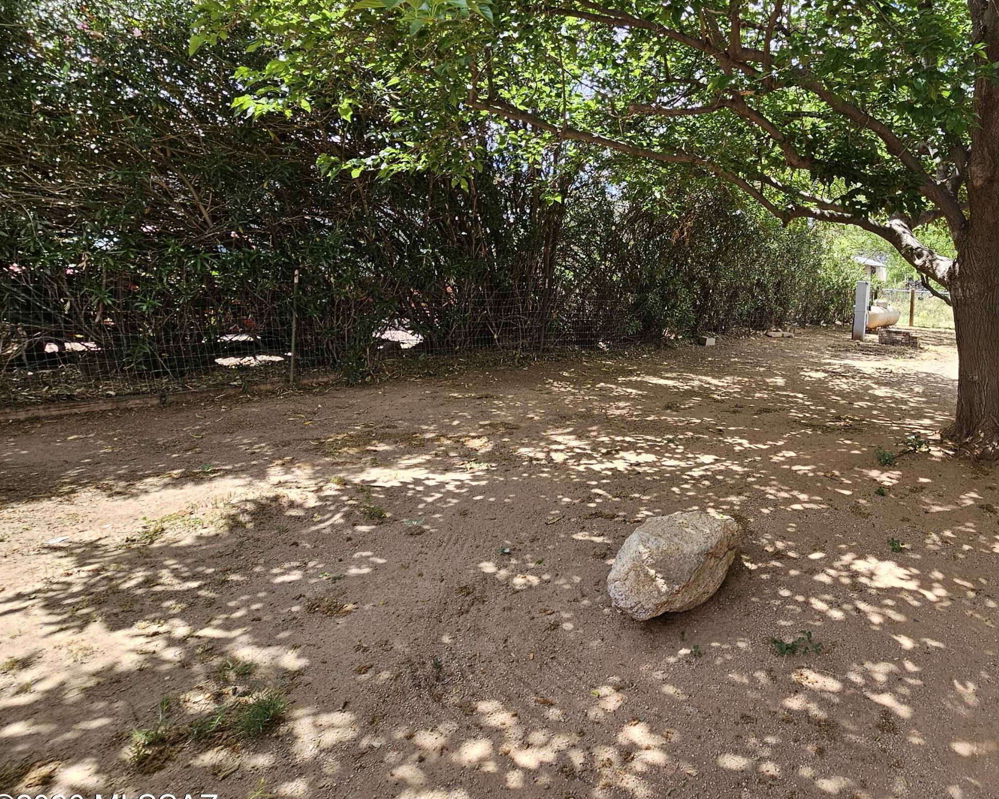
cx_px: 737
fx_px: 562
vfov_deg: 69.7
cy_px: 297
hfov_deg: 77.7
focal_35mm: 19
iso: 50
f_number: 2.2
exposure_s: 1/301
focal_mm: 2.2
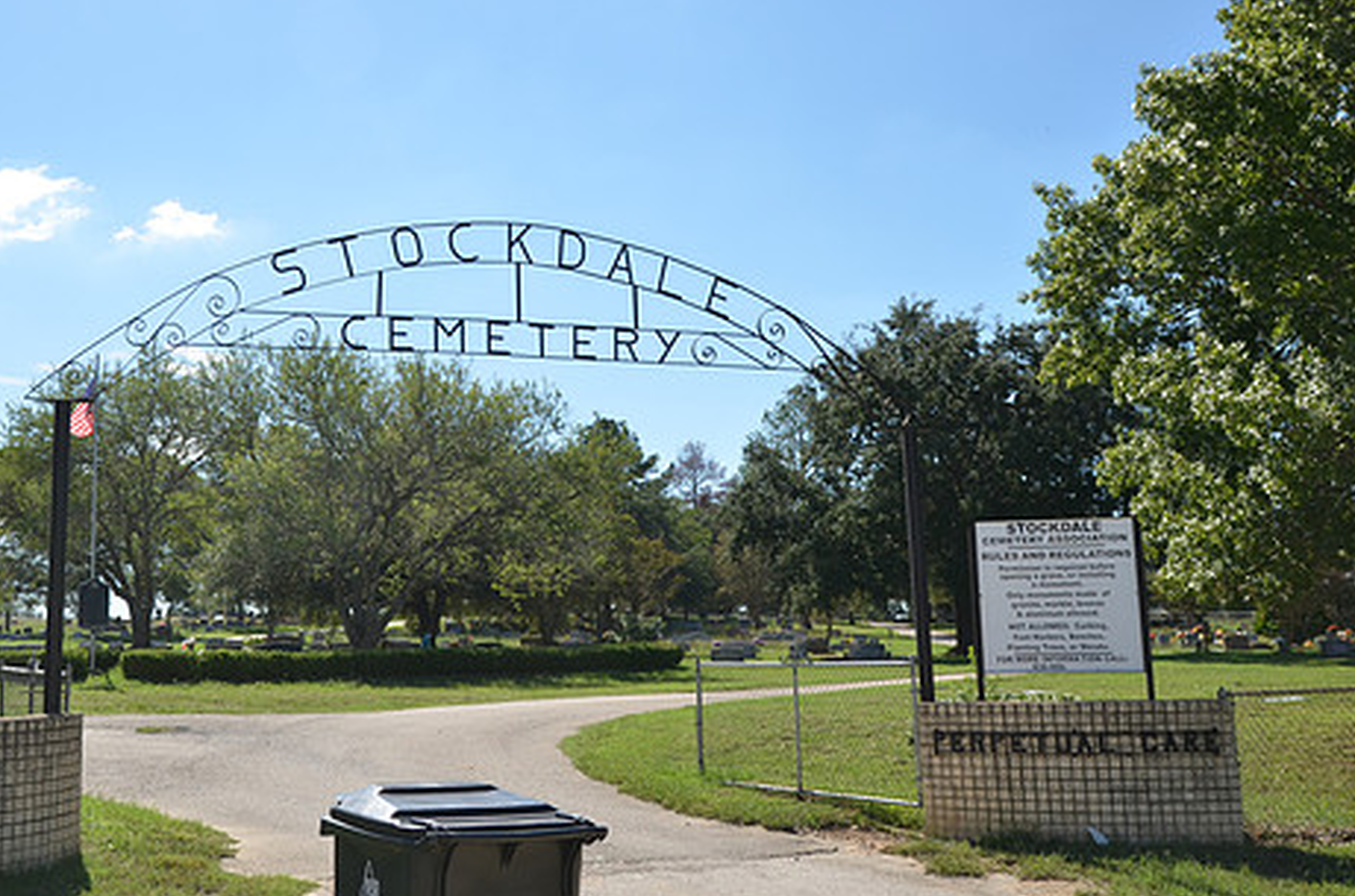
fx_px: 1488
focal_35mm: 40
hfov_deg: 48.5
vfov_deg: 33.4
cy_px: 361
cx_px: 514
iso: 200
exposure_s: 1/200
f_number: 7.1
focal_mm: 21
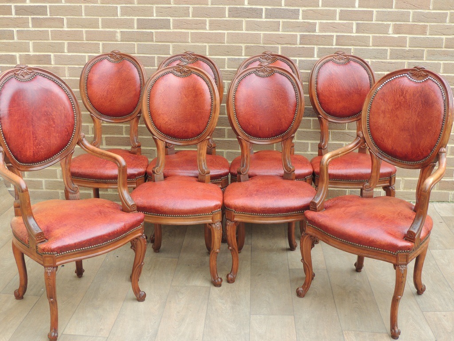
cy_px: 170
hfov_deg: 43.9
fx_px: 564
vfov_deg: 33.6
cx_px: 227
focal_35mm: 43
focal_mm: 7.6
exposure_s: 1/80
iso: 100
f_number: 3.4
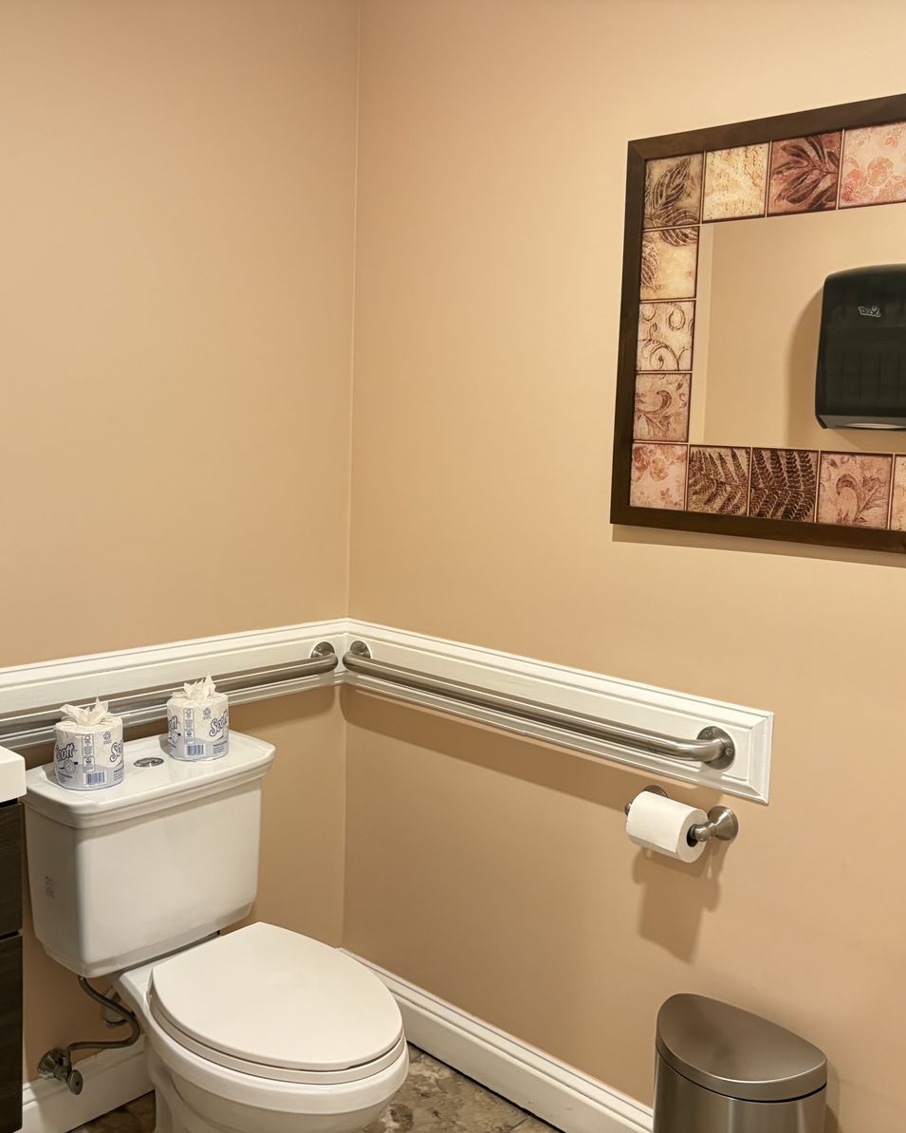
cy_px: 565
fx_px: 1140
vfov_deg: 52.8
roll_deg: -1.6
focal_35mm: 34
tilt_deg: -6.7
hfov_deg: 43.2
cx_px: 387
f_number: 1.6
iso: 320
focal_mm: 5.96
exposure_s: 1/60
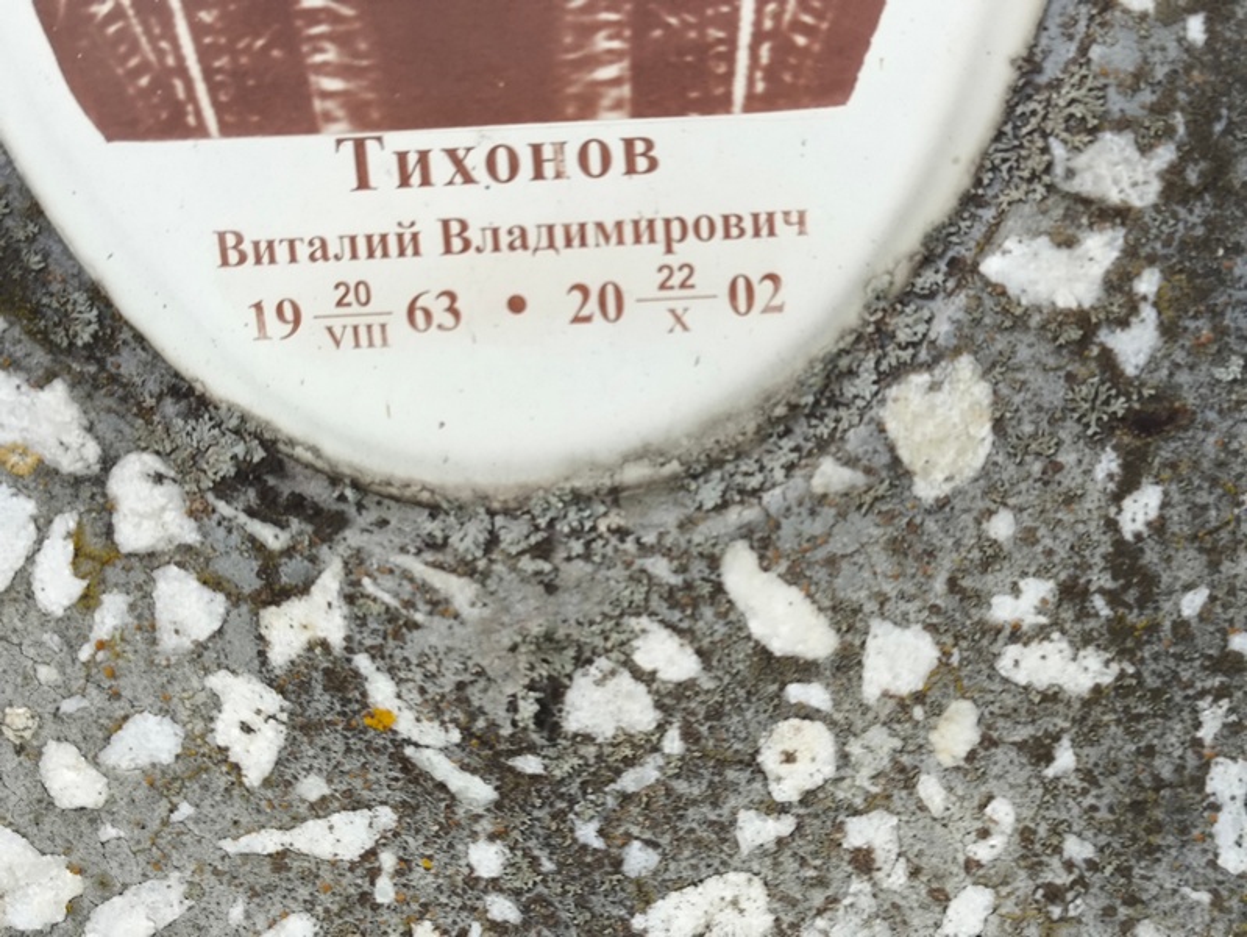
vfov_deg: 29.1
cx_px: 624
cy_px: 468
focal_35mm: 50
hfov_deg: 38.2
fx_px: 1802
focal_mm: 4.71
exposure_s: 1/60
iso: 250
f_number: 1.7
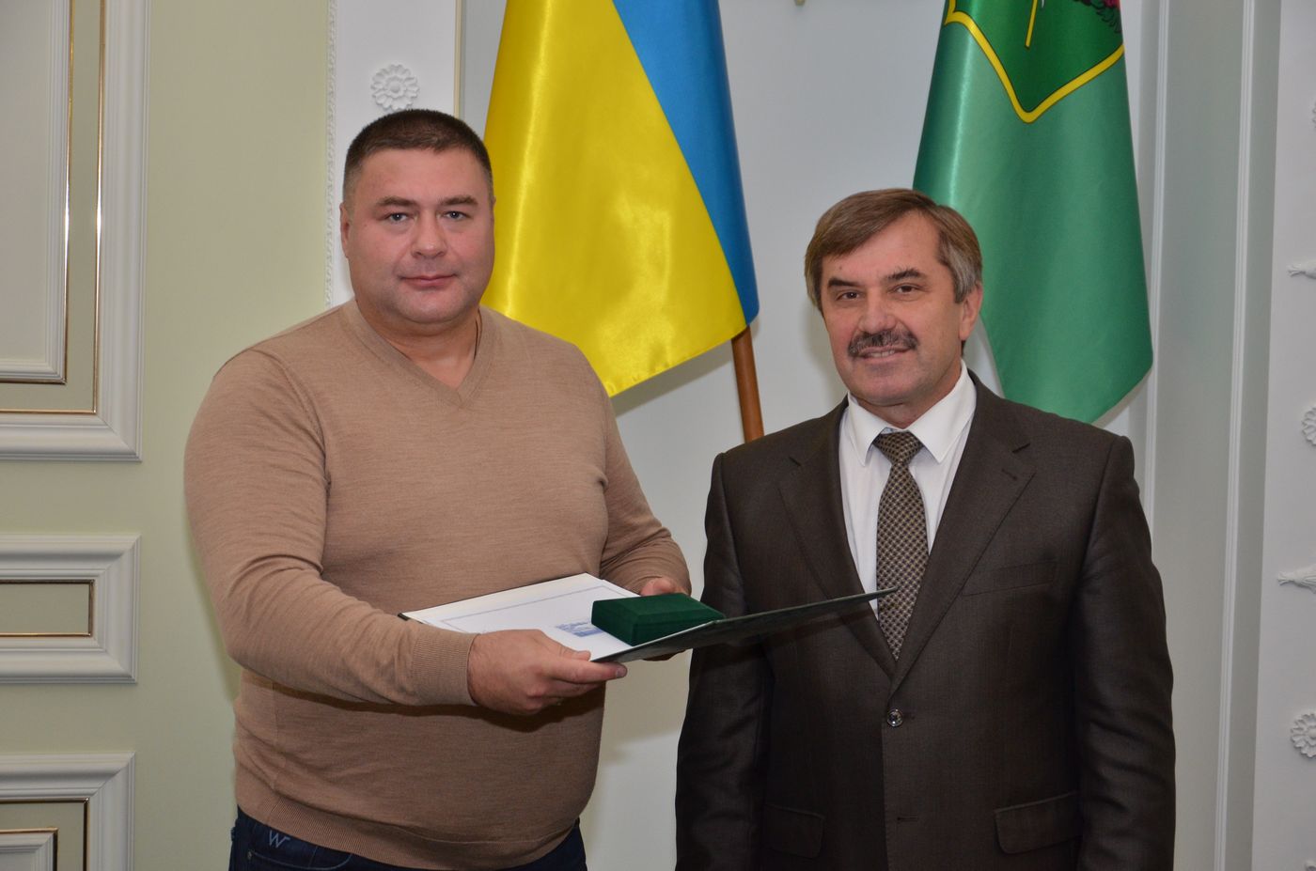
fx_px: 2736
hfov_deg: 27.0
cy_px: 436
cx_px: 658
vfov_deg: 18.1
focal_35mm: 75
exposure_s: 1/250
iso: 800
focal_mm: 50
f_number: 5
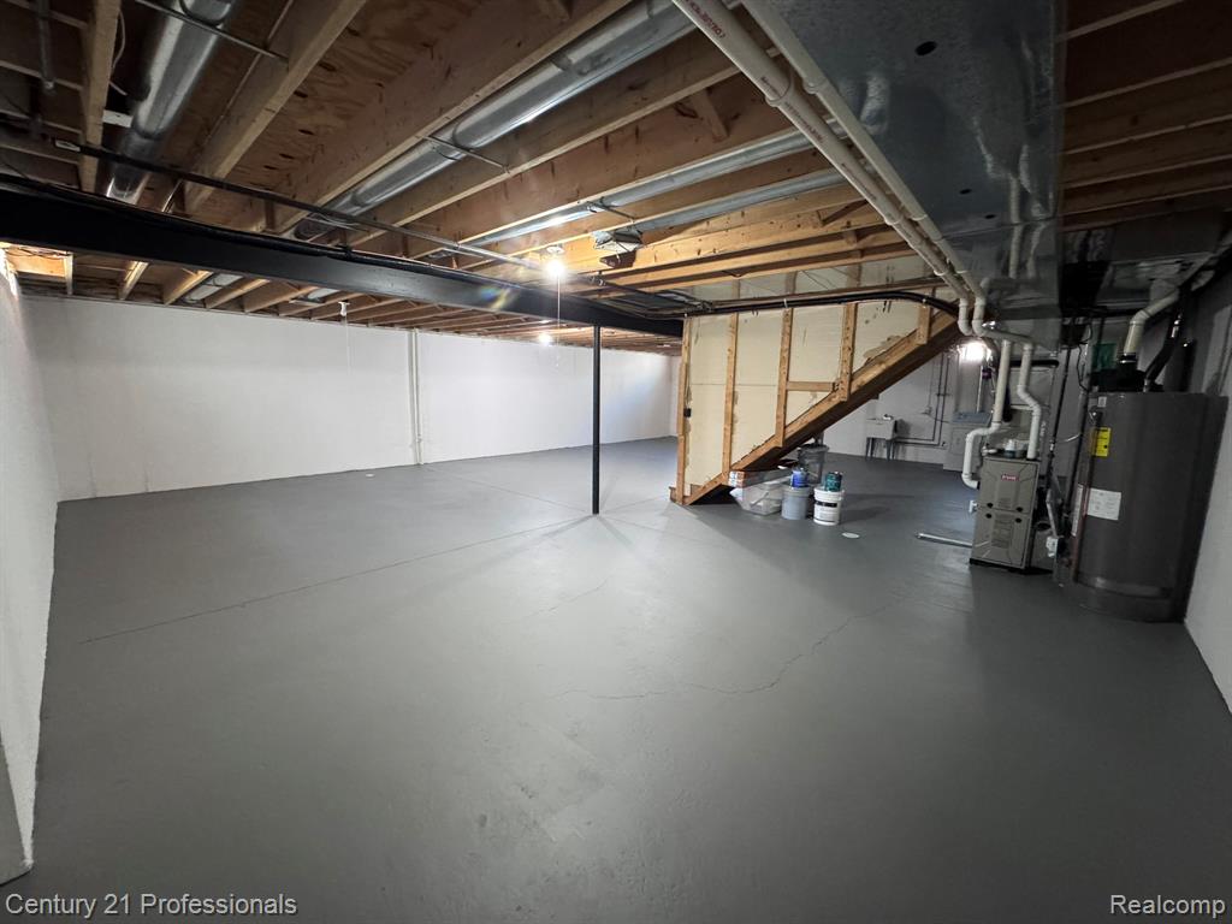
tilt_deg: -9.4
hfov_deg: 102.1
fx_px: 498
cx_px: 616
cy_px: 462
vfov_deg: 85.7
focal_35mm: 14
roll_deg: -2.0
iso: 800
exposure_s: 1/60
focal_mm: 2.22
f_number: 2.2
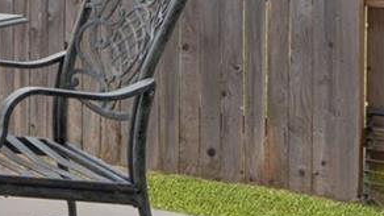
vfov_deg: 11.3
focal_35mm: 103
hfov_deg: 15.7
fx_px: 1048
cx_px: -414
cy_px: -102
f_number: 8
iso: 320
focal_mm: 14
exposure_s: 1/200
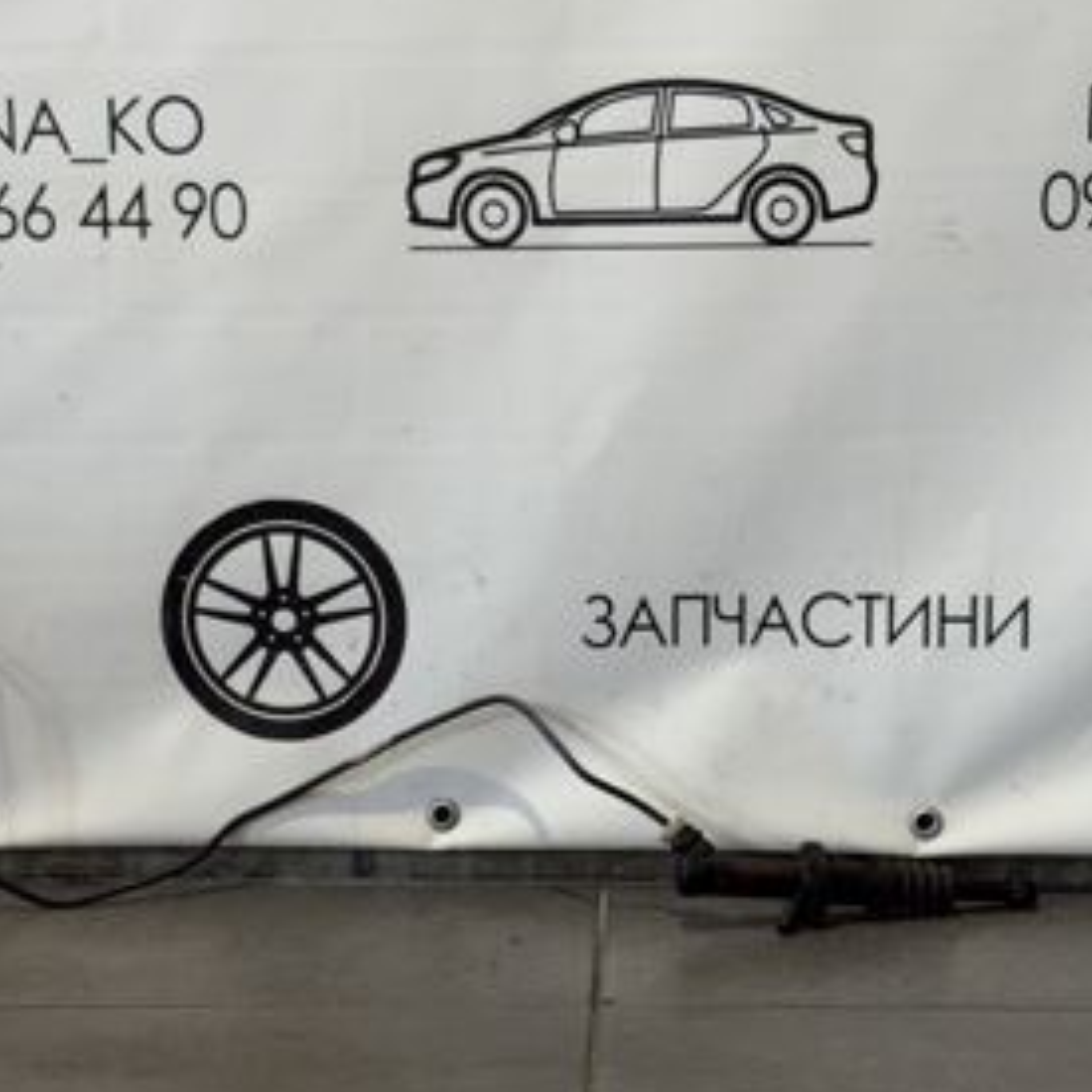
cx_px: 510
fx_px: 2641
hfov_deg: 23.4
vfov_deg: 23.3
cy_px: 608
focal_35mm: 74
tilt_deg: -9.2
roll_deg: +0.4
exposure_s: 1/100
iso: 100
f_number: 1.78
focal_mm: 6.76
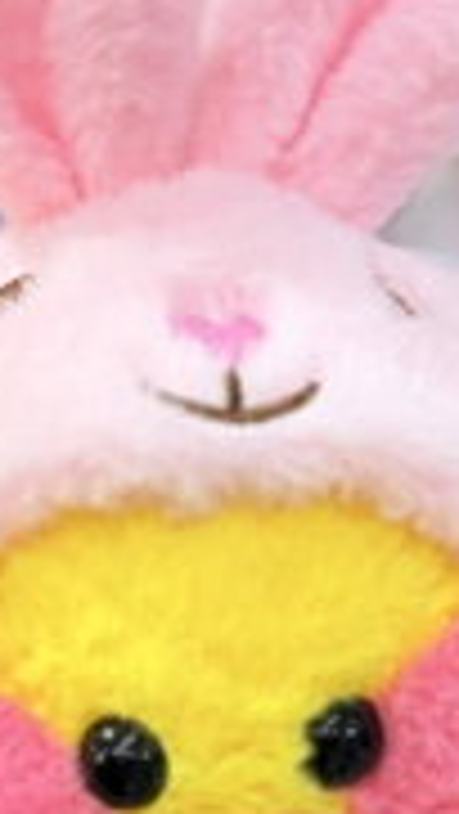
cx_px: 220
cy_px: 650
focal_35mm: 77
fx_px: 1664
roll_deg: -1.0
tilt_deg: -0.8
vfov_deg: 27.0
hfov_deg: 15.7
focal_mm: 6.76
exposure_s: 1/50
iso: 160
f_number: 1.78
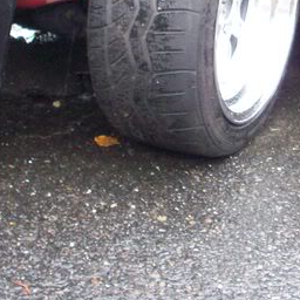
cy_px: 0
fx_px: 1000
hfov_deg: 16.9
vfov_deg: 16.7
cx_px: 241
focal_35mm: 102
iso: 160
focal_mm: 6.2
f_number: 2.8
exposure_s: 1/31
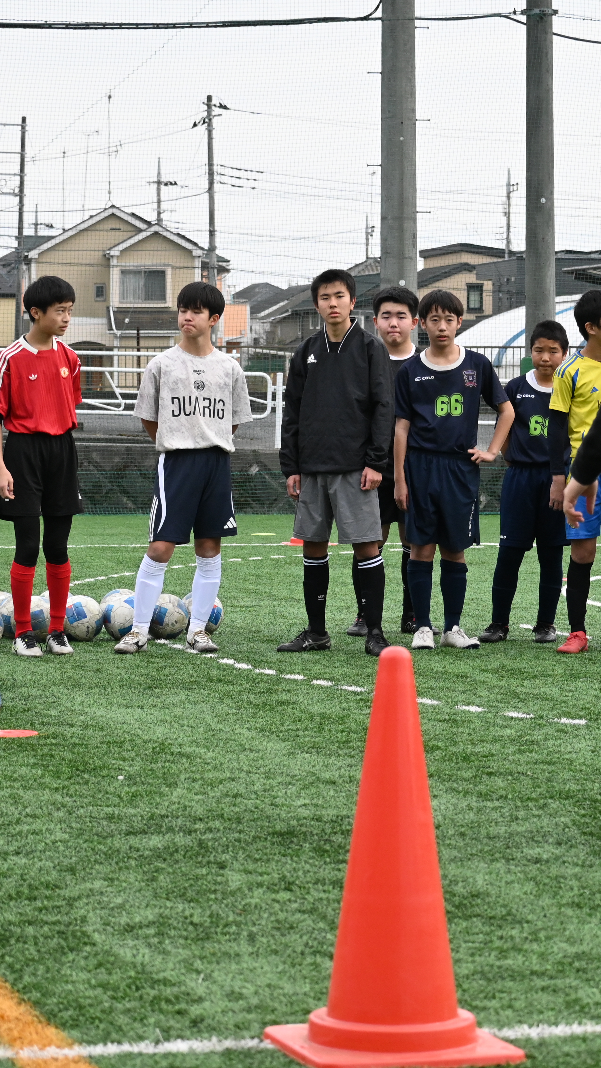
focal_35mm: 118
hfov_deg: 10.3
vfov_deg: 18.2
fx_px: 3343
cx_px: 380
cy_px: 534
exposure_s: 1/4000
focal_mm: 50
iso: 1600
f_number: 4.5
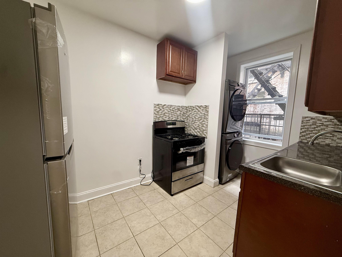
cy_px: 128
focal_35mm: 14
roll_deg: -2.1
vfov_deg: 85.7
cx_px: 171
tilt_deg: -5.4
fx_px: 138
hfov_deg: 102.1
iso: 250
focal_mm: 2.22
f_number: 2.2
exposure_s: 1/60
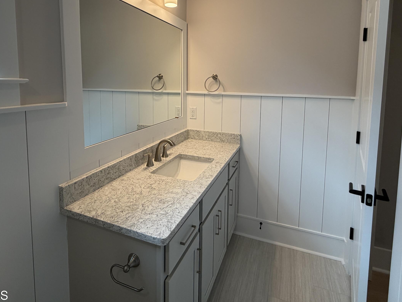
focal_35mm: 20
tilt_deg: -4.7
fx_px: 232
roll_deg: -0.4
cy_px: 100
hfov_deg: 81.7
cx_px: 203
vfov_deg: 64.2
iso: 80
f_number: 2.2
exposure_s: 1/120
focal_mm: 2.22
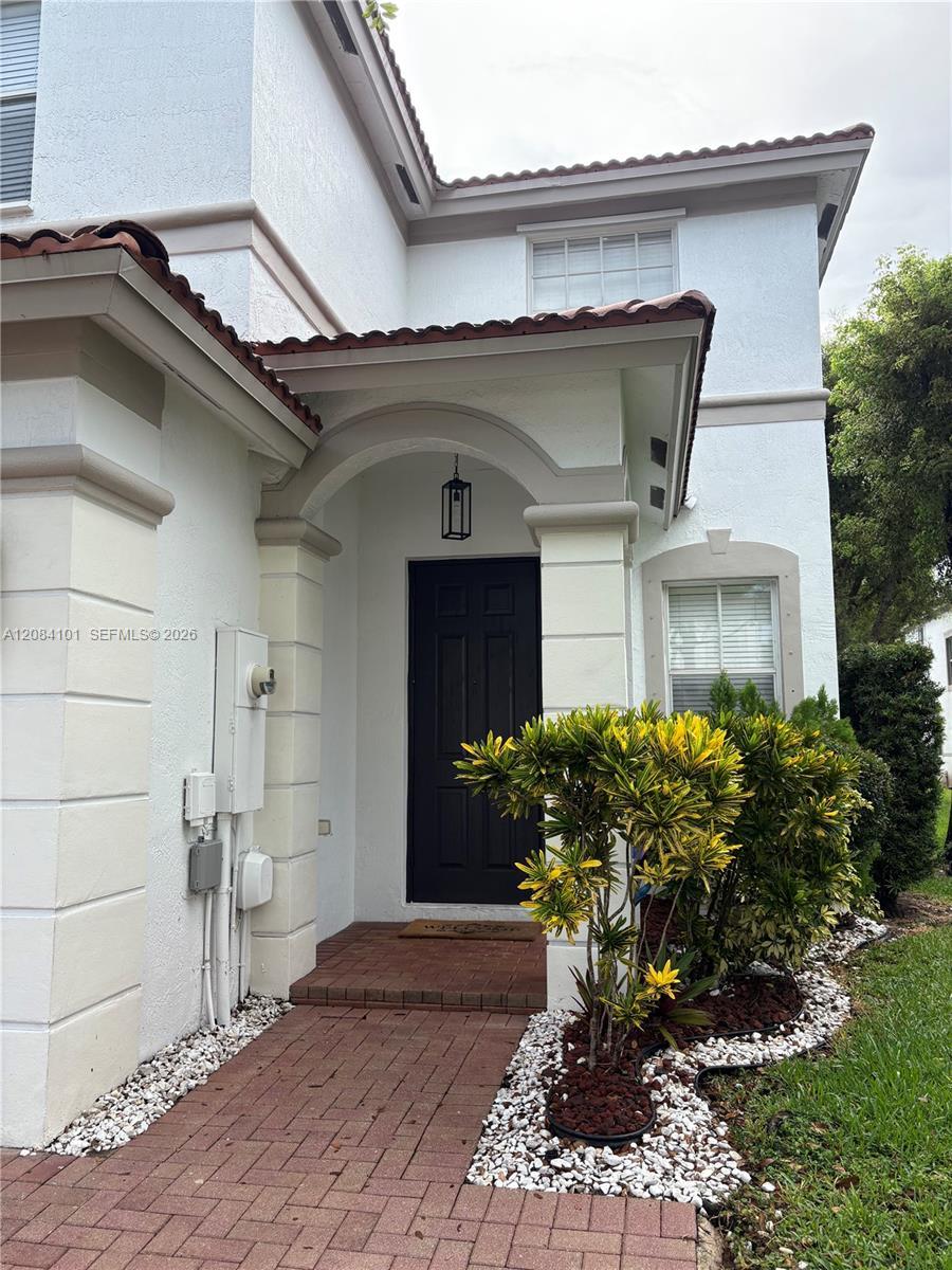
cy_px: 635
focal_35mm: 26
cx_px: 476
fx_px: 953
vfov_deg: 67.3
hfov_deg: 53.1
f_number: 1.6
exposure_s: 1/820
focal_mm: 5.96
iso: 50
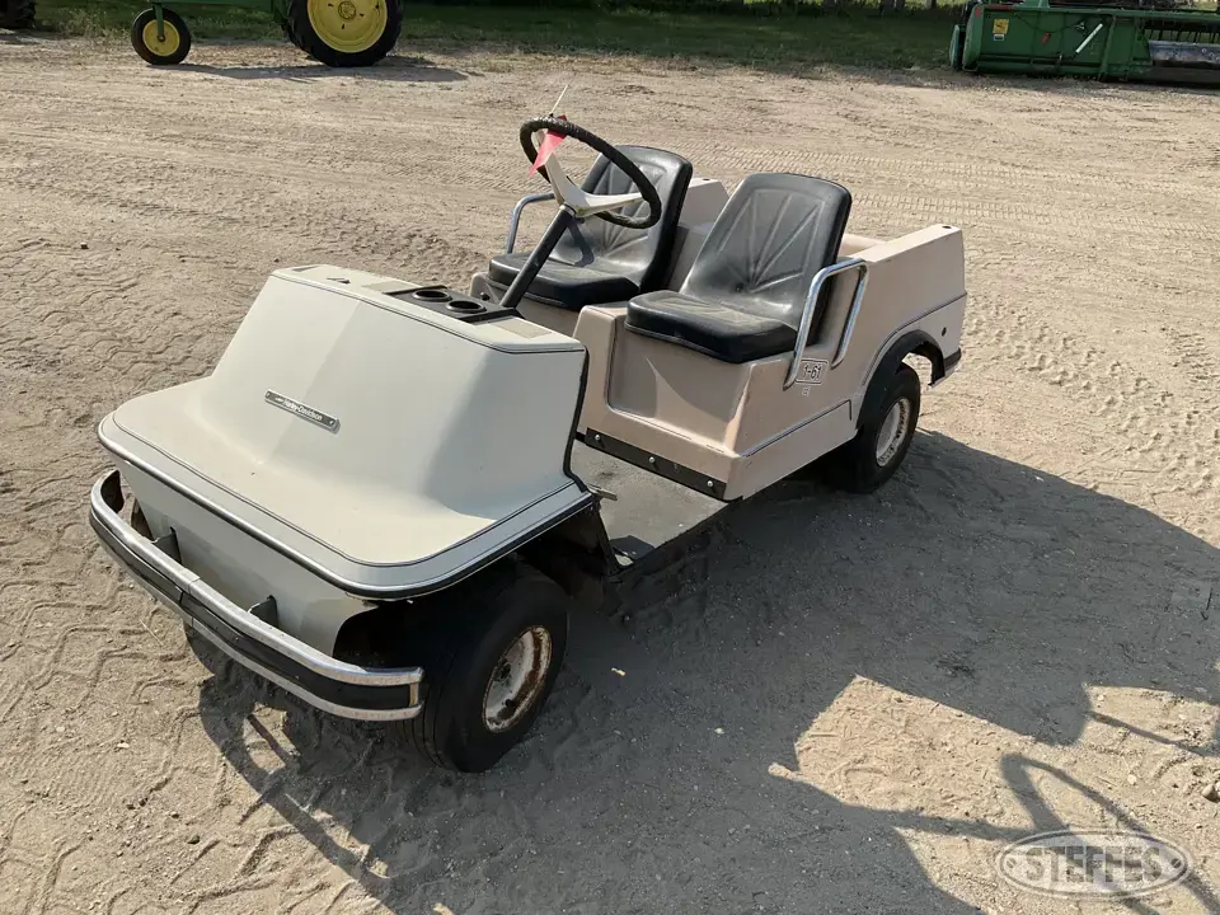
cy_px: 458
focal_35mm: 29
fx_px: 1022
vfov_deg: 48.2
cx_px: 610
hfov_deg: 61.7
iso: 25
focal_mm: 3
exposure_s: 1/1848
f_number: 1.8
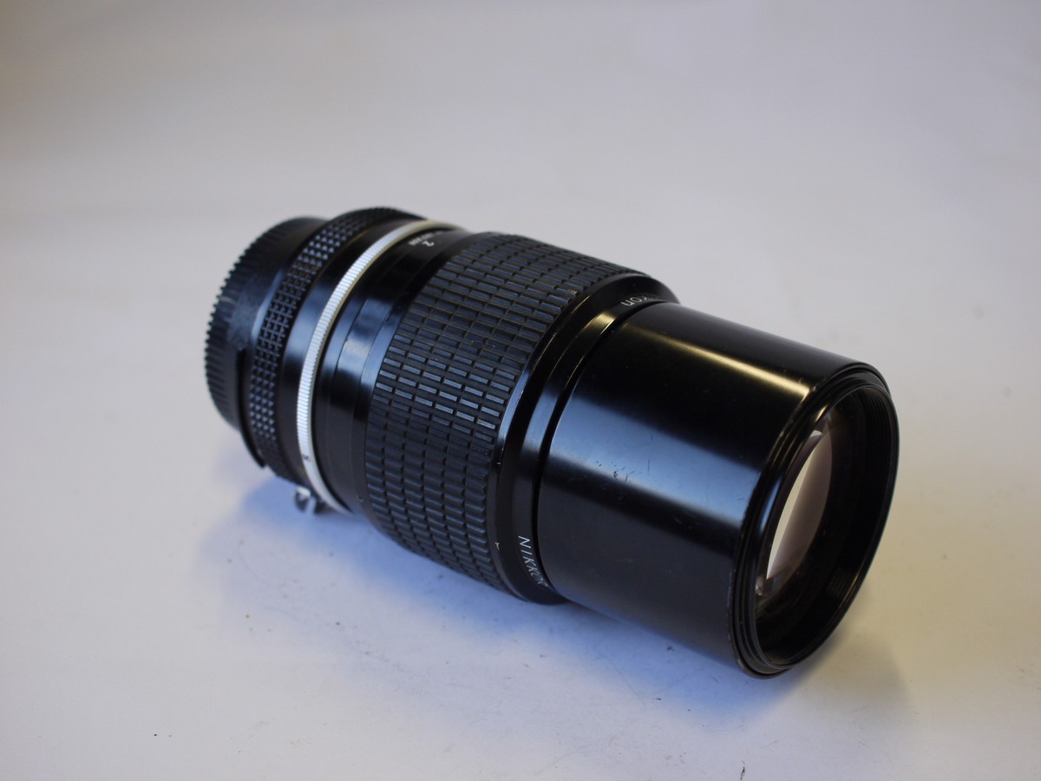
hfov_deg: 32.2
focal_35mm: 60
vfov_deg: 24.4
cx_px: 520
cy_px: 390
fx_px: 1804
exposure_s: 1/200
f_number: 4
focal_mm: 30
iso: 400
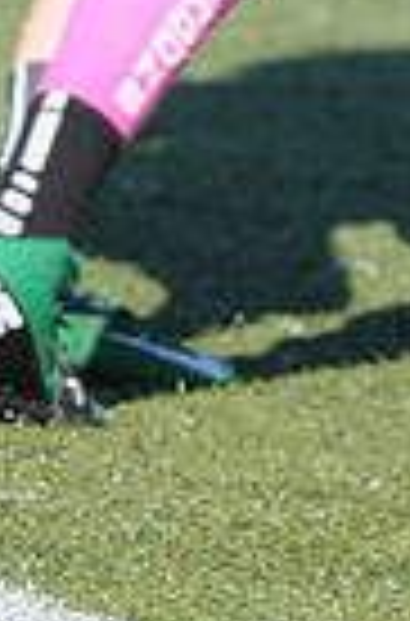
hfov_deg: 0.7
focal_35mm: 1897
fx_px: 32651
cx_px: 502
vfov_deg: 1.1
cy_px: -526
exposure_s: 1/500
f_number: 6.3
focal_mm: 300
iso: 200
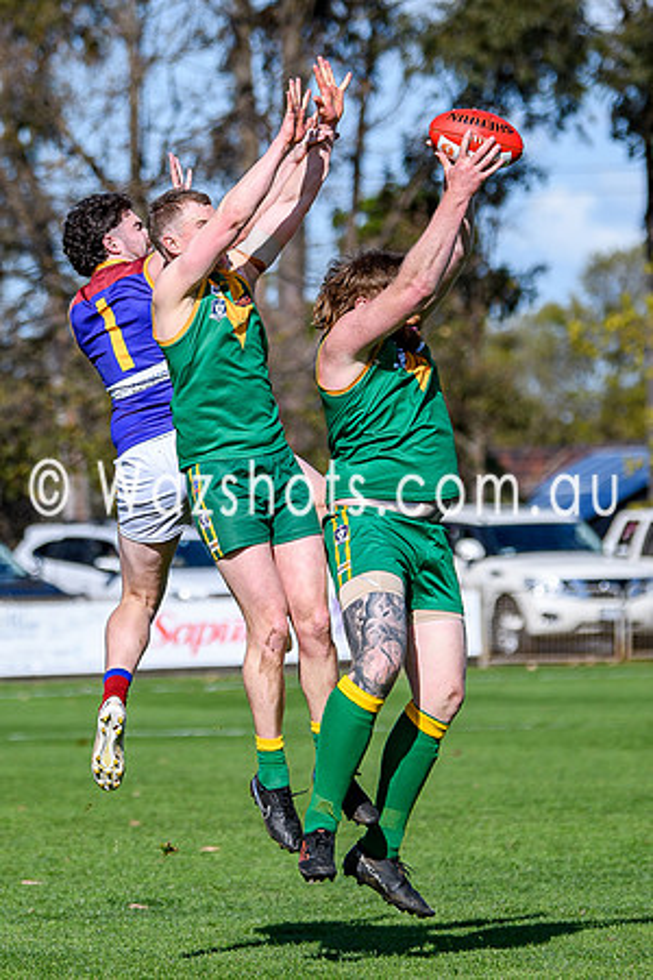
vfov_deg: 6.0
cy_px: 424
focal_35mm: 343
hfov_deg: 4.0
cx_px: 207
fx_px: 9319
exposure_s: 1/3200
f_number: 2.8
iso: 125
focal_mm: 122
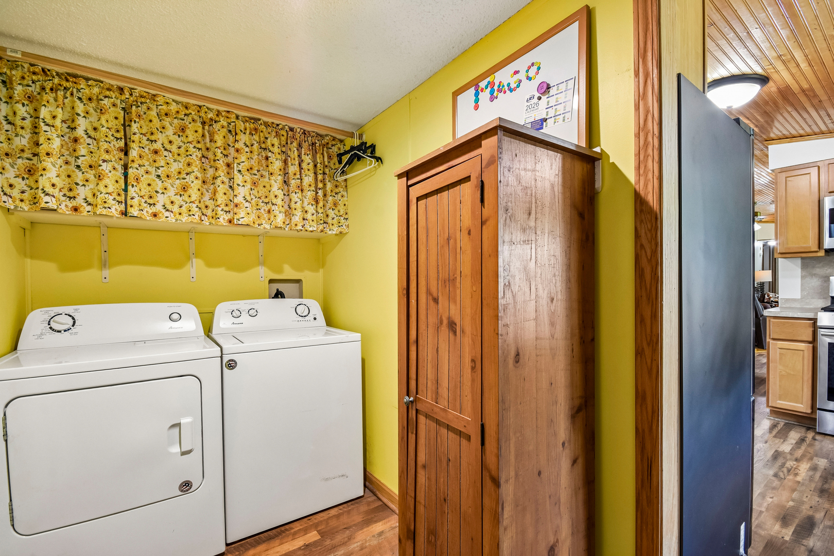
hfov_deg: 100.4
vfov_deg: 77.3
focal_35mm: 15
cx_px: 417
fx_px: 347
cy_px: 278
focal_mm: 10
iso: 640
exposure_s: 1/8
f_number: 8
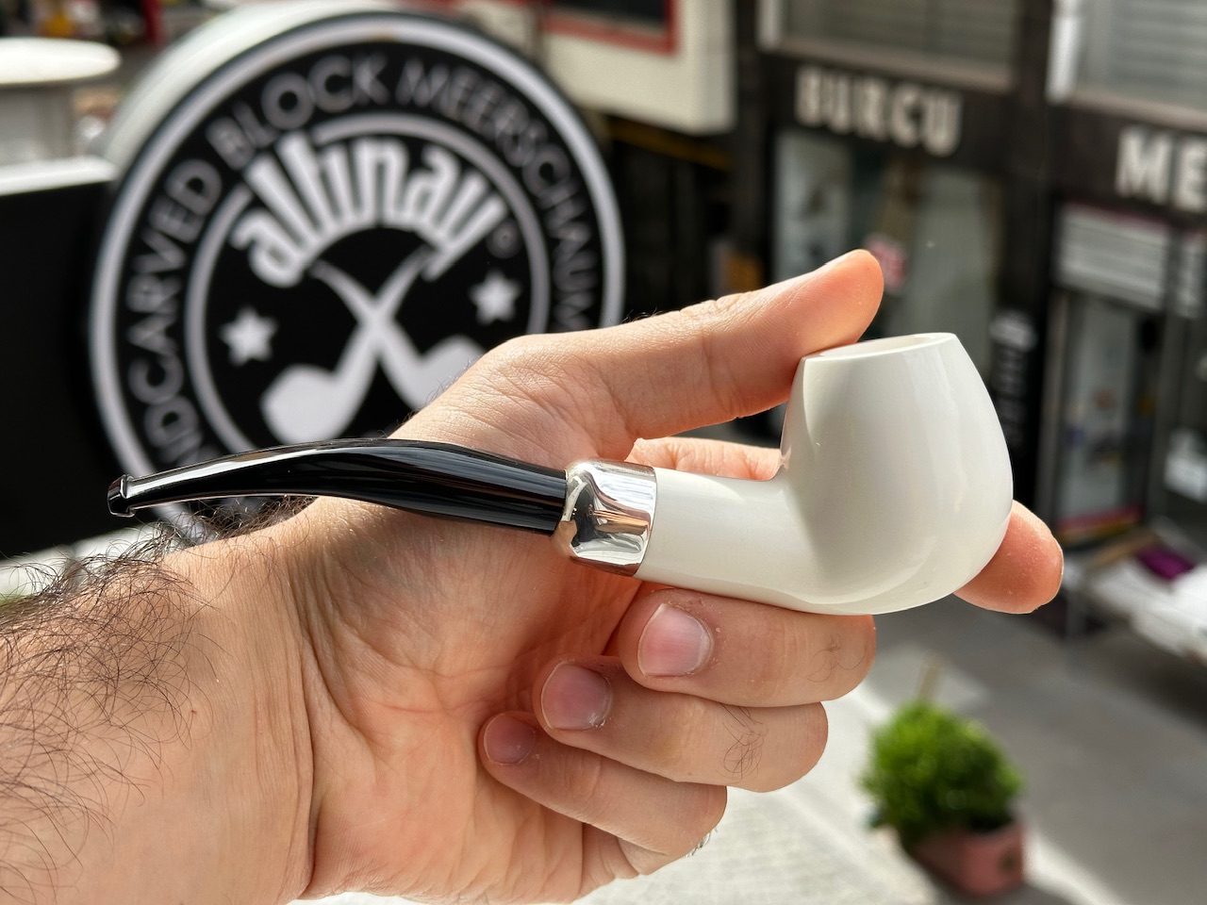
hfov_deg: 39.7
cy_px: 452
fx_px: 1674
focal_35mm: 48
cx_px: 604
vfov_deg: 30.3
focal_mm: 6.86
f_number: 1.78
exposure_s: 1/1133
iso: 64
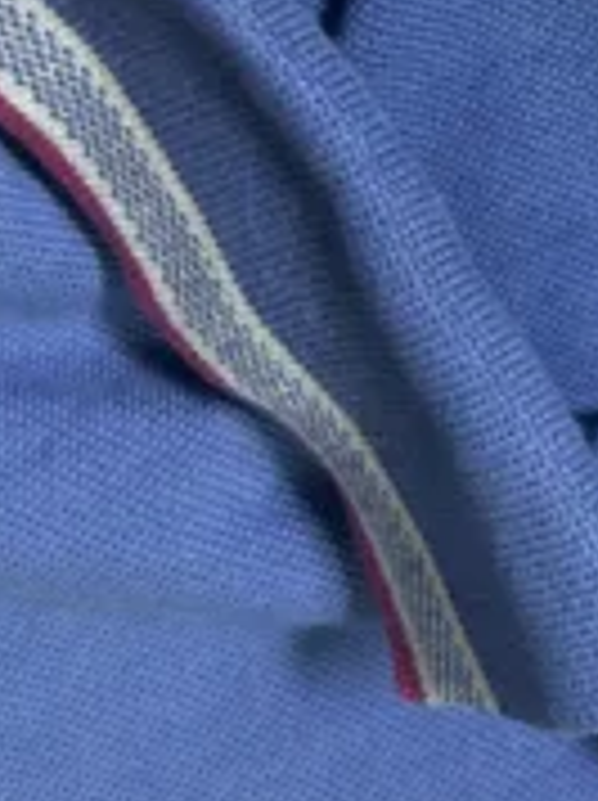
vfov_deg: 23.2
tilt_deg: -72.0
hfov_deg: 17.7
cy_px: -133
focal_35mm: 78
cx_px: 778
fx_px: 1801
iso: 200
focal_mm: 5.7
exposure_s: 1/50
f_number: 1.5
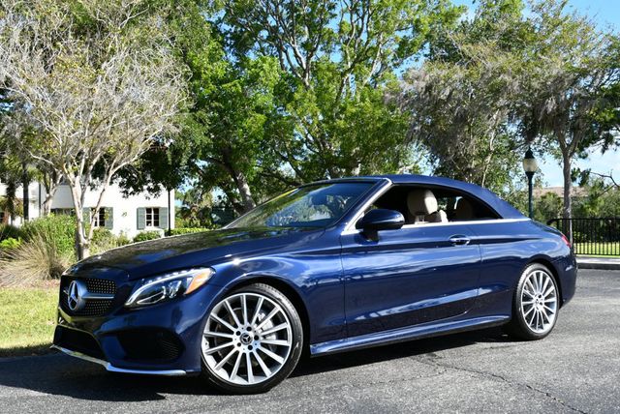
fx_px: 689
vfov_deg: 33.5
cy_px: 207
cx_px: 310
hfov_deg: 48.4
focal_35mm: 40
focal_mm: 20
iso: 160
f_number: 8
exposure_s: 1/250
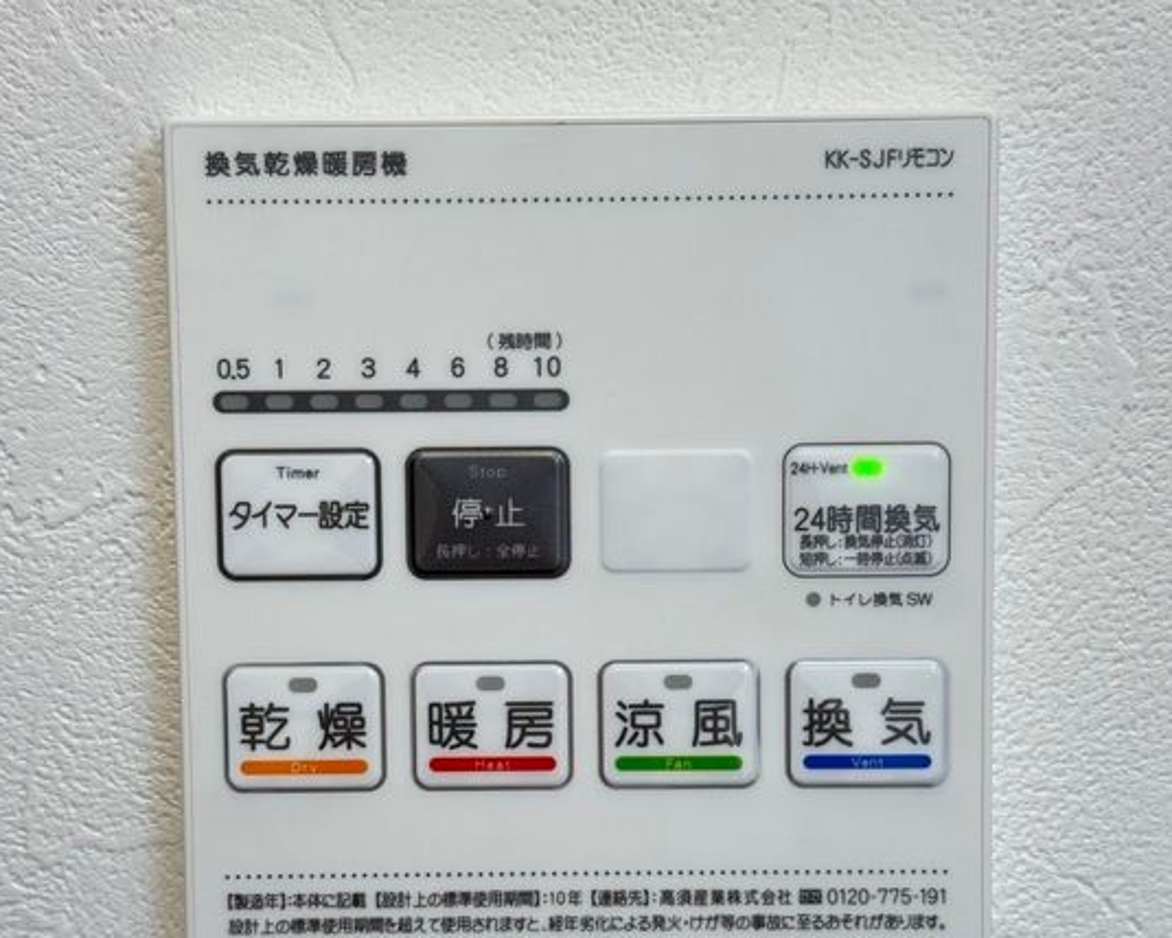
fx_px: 2185
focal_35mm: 63
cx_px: 583
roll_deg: +0.5
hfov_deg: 30.0
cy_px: 590
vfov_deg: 24.1
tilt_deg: -5.4
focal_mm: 6.76
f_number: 1.78
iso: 64
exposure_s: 1/50
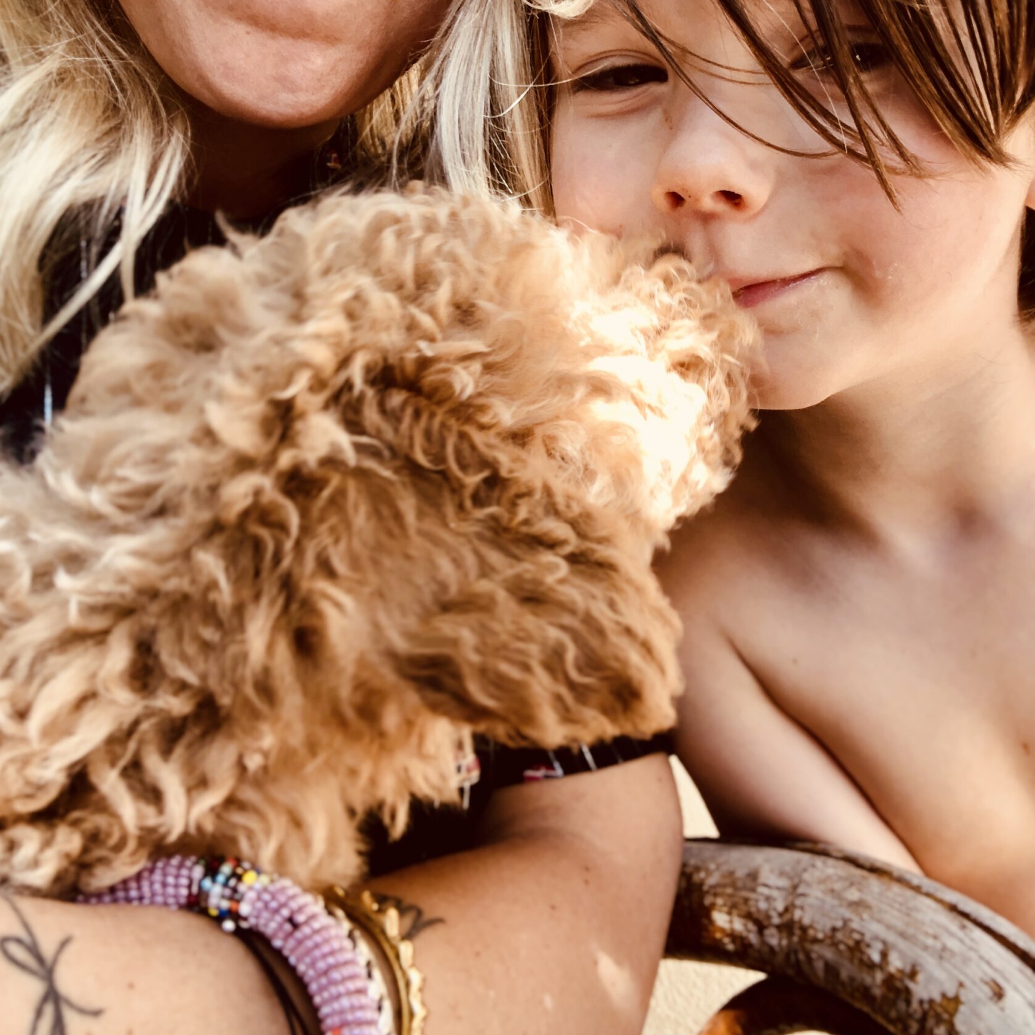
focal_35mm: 43
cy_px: 320
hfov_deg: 39.2
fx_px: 1455
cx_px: 543
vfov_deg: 38.6
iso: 20
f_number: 2.2
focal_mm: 2.87
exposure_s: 1/40
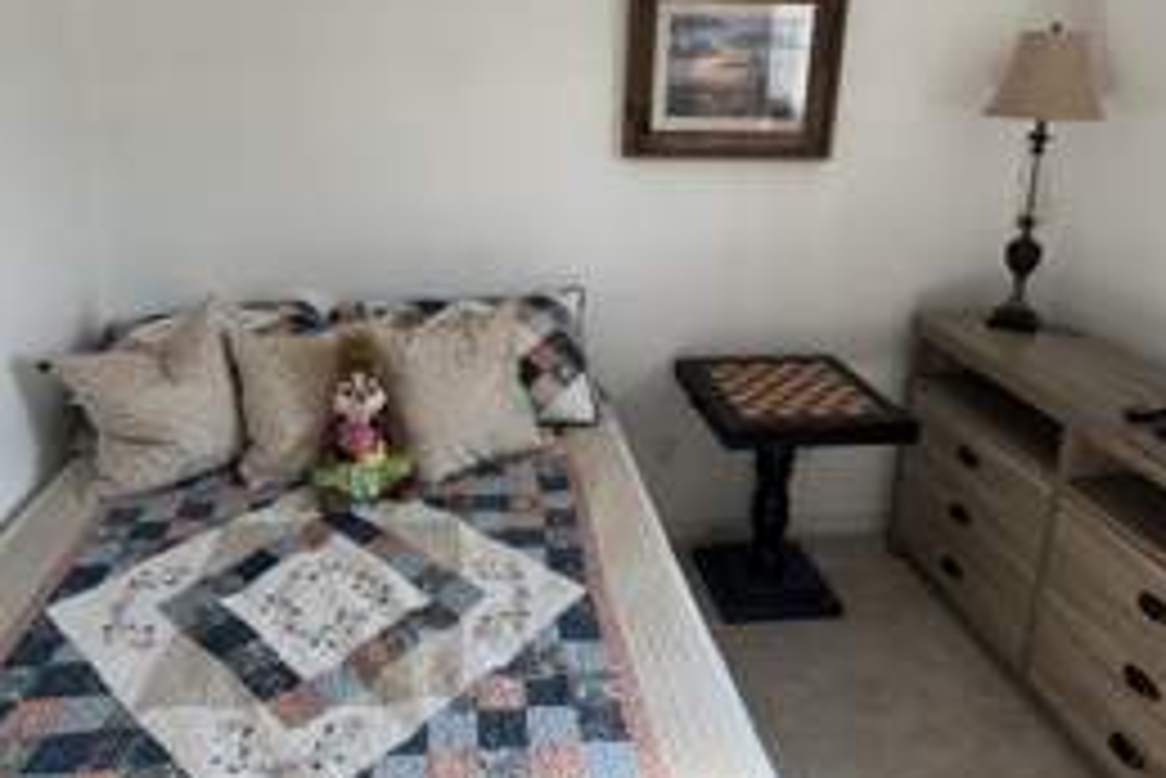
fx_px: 810
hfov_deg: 71.5
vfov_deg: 50.7
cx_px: 567
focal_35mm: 25
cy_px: 281
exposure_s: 1/99
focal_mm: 1.57
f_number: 1.8
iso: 50
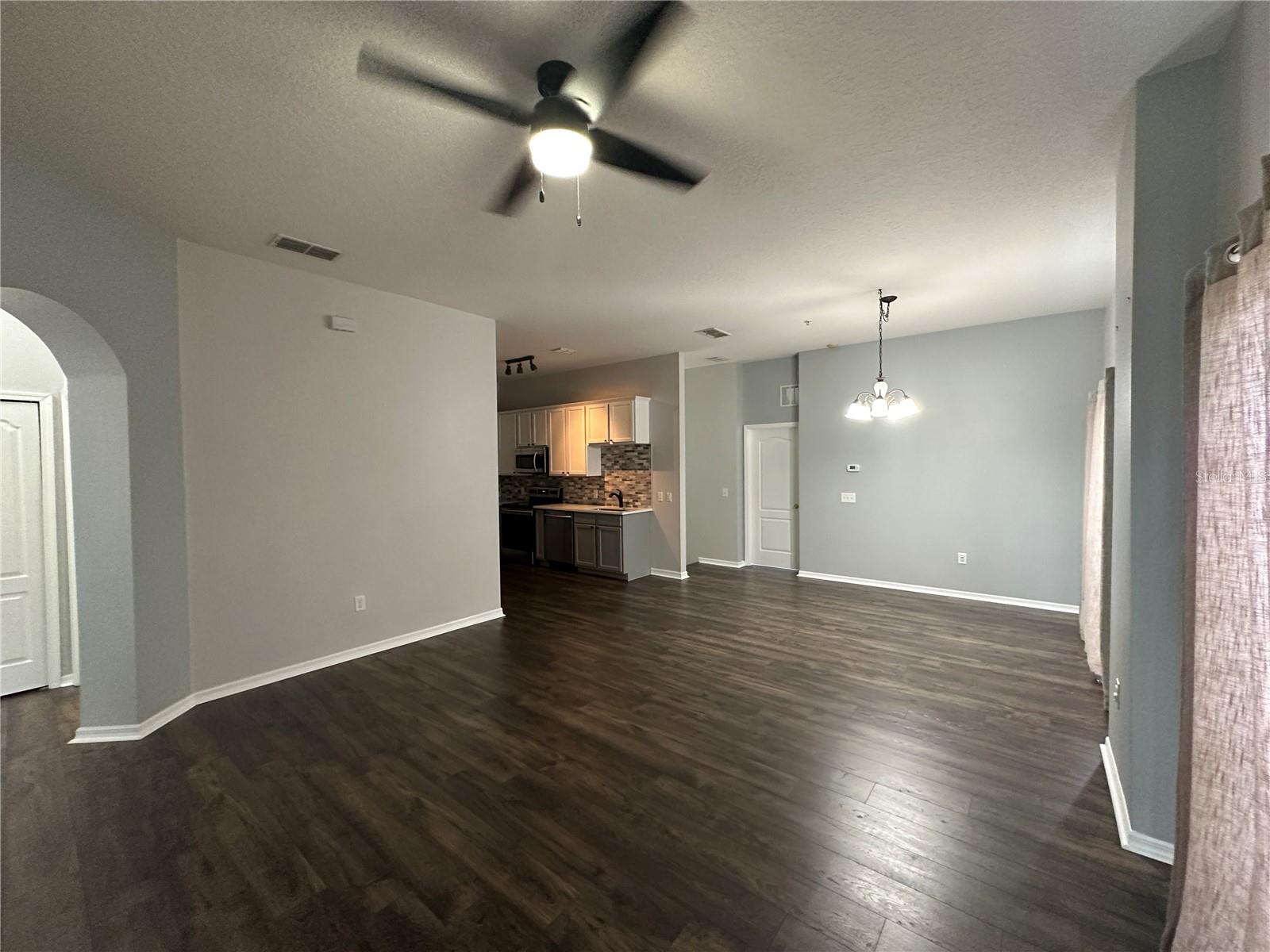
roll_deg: -0.6
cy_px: 476
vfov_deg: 85.7
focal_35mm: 14
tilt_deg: -2.9
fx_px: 514
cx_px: 635
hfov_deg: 102.1
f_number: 2.2
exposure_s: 1/60
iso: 400
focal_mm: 2.22
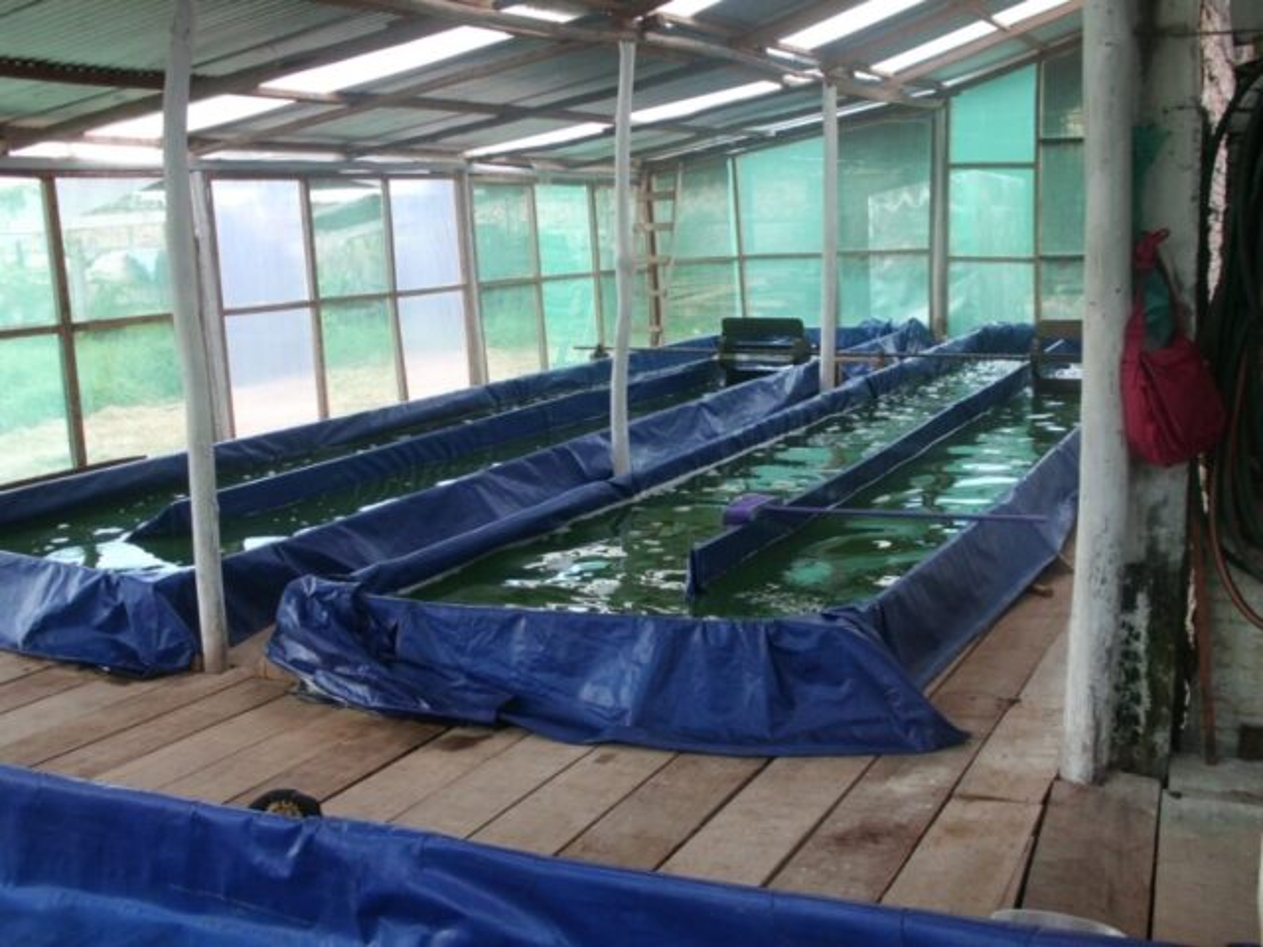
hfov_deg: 51.4
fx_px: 1313
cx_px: 632
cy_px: 474
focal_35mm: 36
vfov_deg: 39.7
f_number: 2.9
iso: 100
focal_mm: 6.3
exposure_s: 1/80
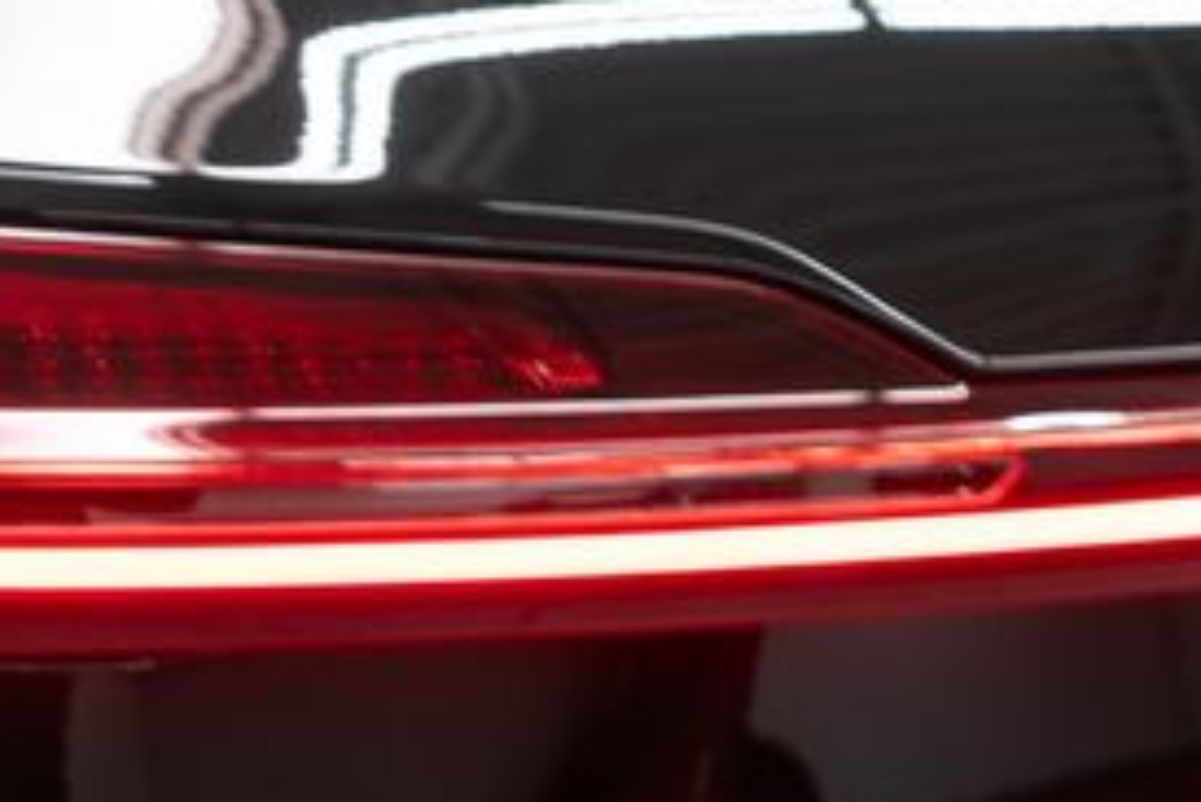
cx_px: -83
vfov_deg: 13.9
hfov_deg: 20.0
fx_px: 3271
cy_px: 594
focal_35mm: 98
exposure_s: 1/40
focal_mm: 28
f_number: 3.2
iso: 200
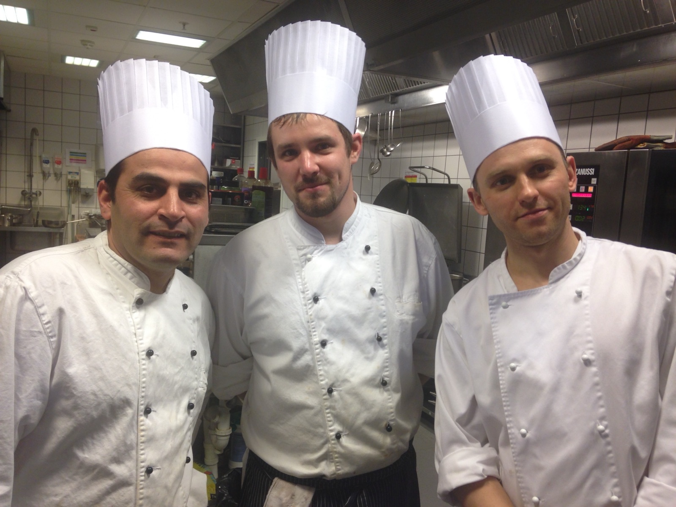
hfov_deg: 55.4
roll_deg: -4.0
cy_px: 254
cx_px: 338
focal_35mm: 33
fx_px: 644
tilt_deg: -6.4
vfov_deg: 42.9
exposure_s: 1/24
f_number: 2.4
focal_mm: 4.12
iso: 50
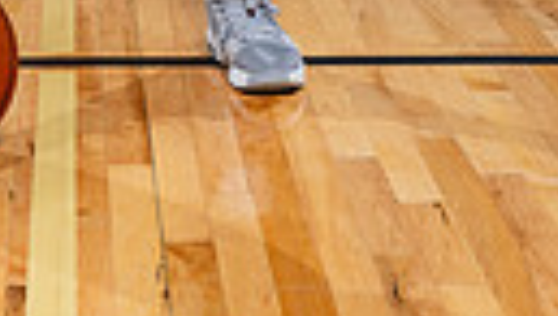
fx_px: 2104
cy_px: -589
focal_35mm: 142
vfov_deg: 7.6
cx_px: 169
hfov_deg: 15.1
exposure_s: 1/250
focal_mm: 39
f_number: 5.6
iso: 200
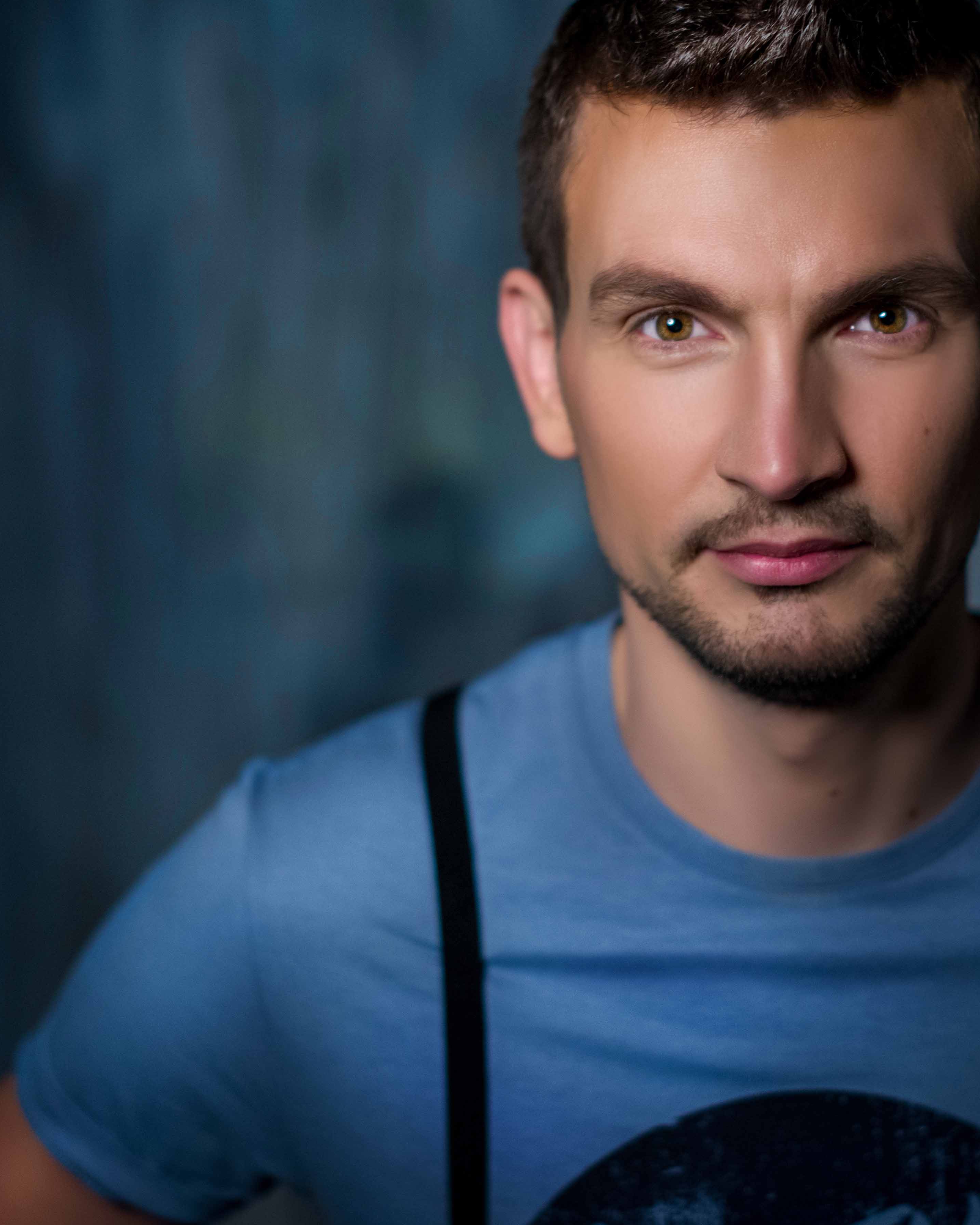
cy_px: 549
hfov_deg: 19.4
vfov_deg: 24.1
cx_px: 608
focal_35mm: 79
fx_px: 2864
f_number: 2.2
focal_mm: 50
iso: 1000
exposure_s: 1/125
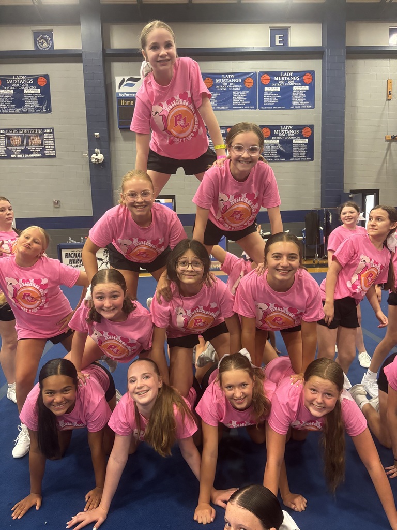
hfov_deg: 53.1
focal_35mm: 26
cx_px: 198
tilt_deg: -7.8
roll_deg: +1.0
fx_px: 398
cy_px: 265
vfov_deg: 67.3
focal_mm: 5.96
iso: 400
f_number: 1.6
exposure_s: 1/60
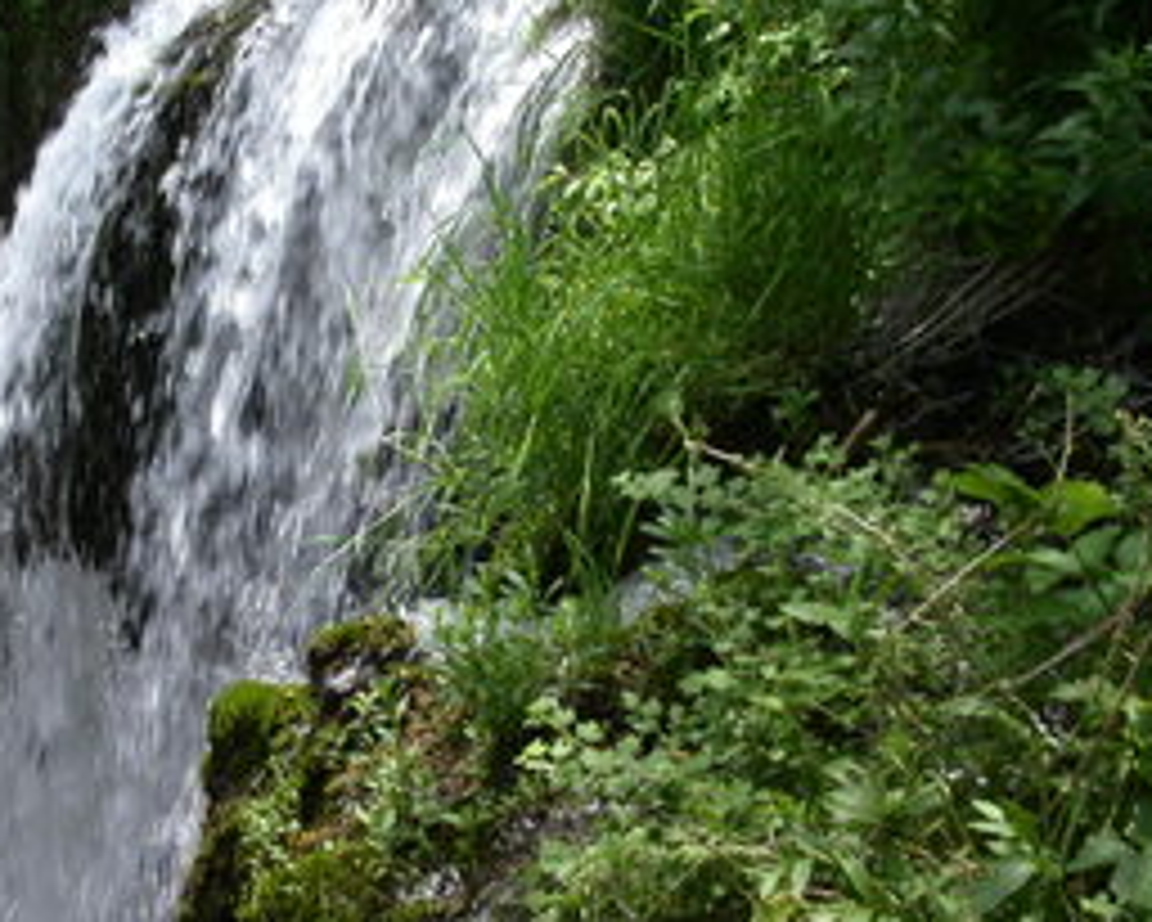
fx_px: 1978
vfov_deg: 26.2
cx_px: 310
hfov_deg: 32.0
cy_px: 526
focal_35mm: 58
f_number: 8
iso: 100
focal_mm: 7.8
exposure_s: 1/60
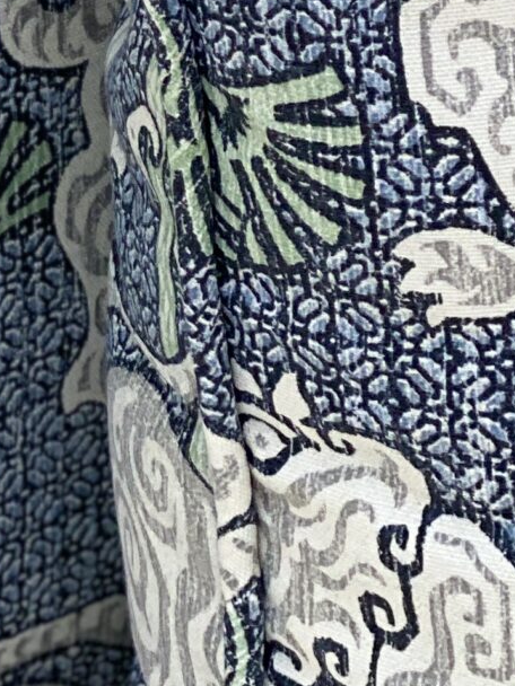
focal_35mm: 219
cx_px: -211
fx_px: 4344
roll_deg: -6.4
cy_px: -560
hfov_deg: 6.7
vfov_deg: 8.7
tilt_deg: -26.4
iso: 64
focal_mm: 6
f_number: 2
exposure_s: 1/122
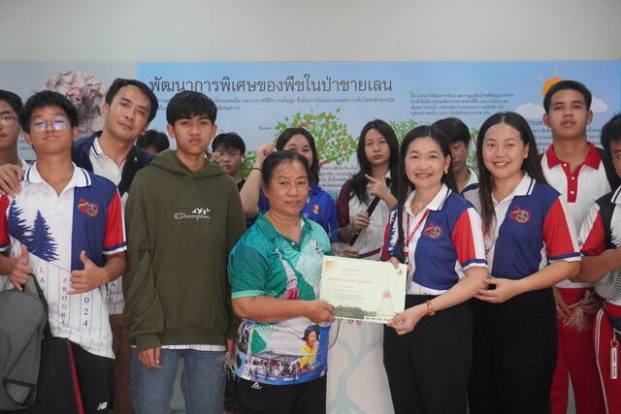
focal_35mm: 51
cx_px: 310
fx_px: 880
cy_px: 207
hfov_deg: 38.9
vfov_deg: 26.5
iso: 2500
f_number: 5
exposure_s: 1/160
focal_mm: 34
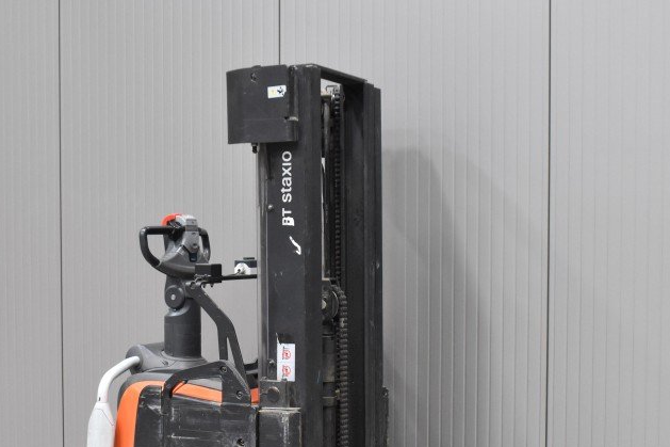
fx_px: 1172
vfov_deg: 21.4
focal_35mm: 63
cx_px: 320
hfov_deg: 31.9
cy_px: 333
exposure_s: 1/40
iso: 1600
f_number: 4.5
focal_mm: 22
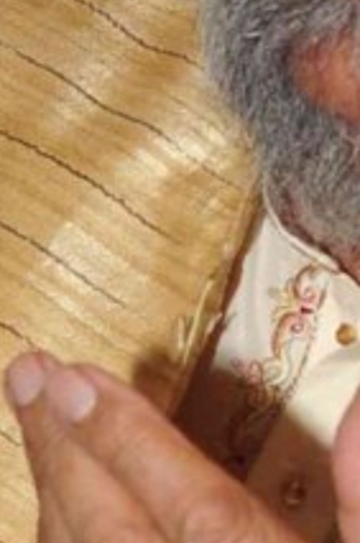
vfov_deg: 8.0
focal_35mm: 255
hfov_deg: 5.4
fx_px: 3844
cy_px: -28
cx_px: 74
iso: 400
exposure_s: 1/160
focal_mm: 24
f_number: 6.3
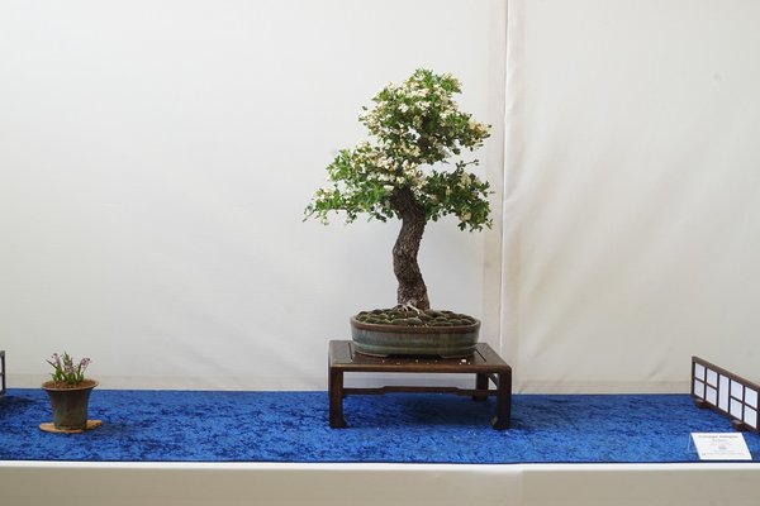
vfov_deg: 29.9
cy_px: 253
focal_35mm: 45
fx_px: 950
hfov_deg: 43.6
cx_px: 380
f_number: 16
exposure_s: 1/1.6
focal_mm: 30
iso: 100
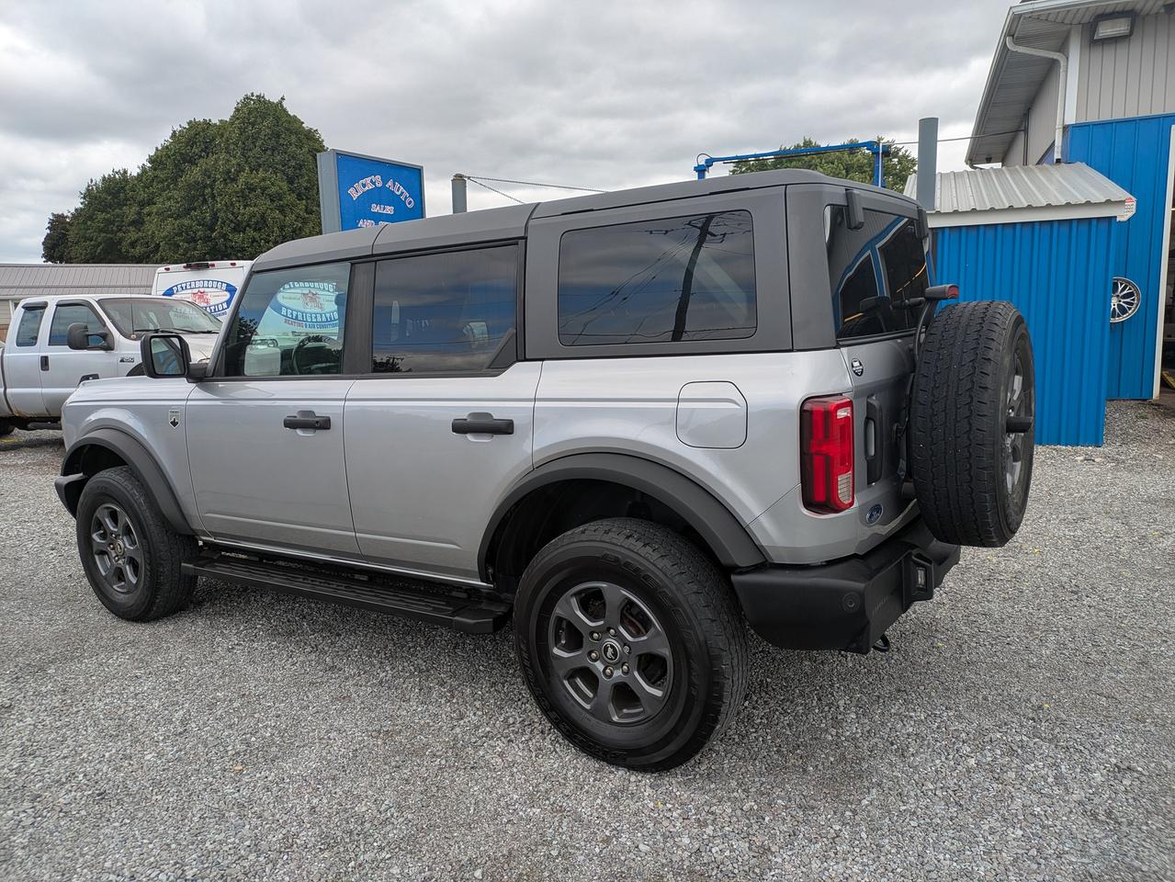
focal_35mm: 25
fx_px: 849
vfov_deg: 54.9
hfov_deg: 69.4
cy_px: 441
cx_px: 588
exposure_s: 1/1110
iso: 44
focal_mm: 5.43
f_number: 1.89
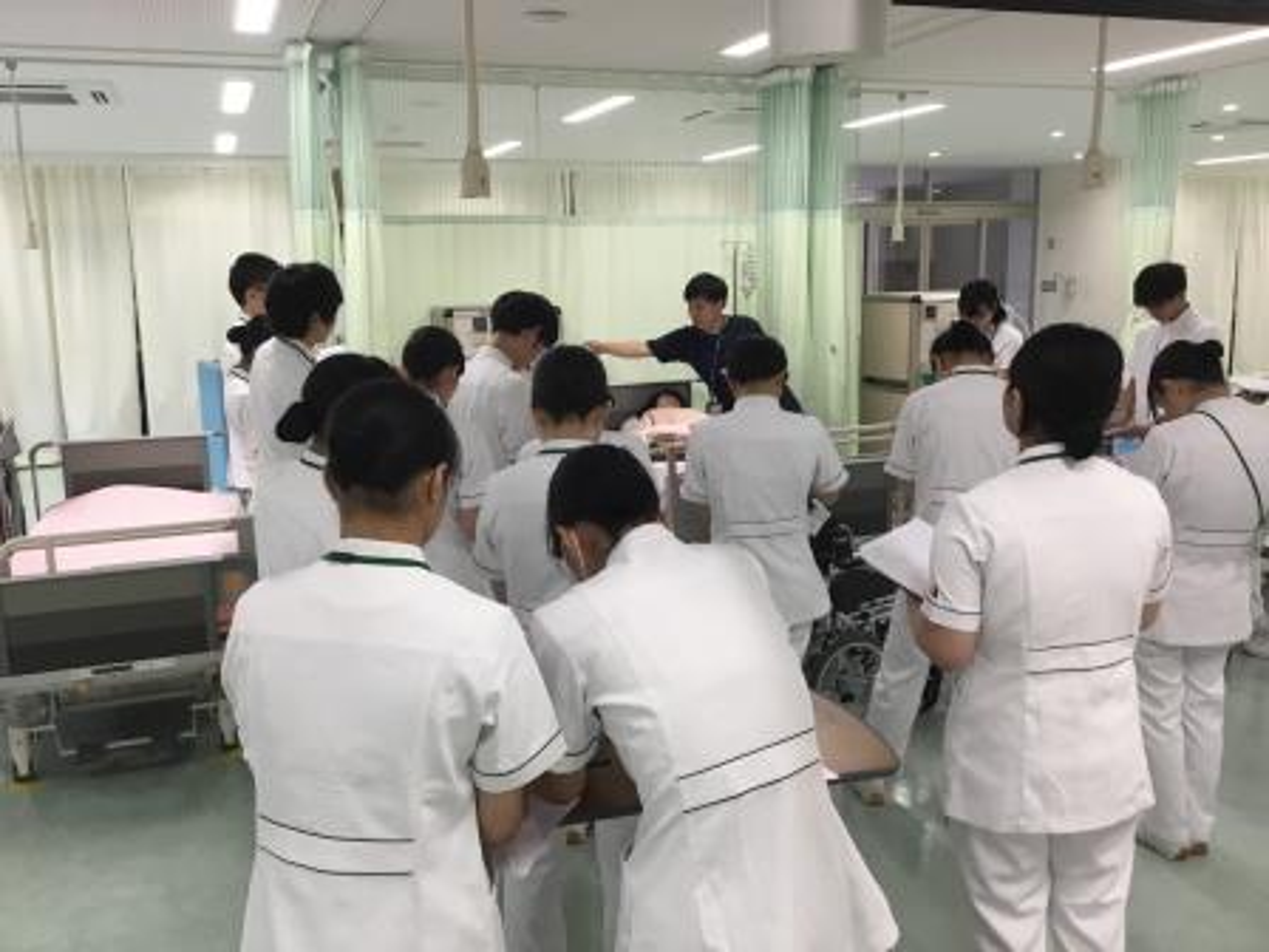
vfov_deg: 45.4
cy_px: 476
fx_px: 1136
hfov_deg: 58.4
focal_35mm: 31
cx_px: 634
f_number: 2.4
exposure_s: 1/33
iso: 32
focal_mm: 3.3
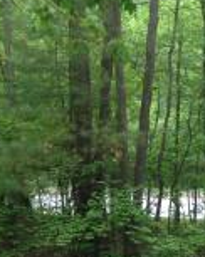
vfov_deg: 14.7
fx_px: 988
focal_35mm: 130
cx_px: 192
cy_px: 205
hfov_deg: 11.8
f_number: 2.4
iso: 64
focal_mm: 4.28
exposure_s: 1/120
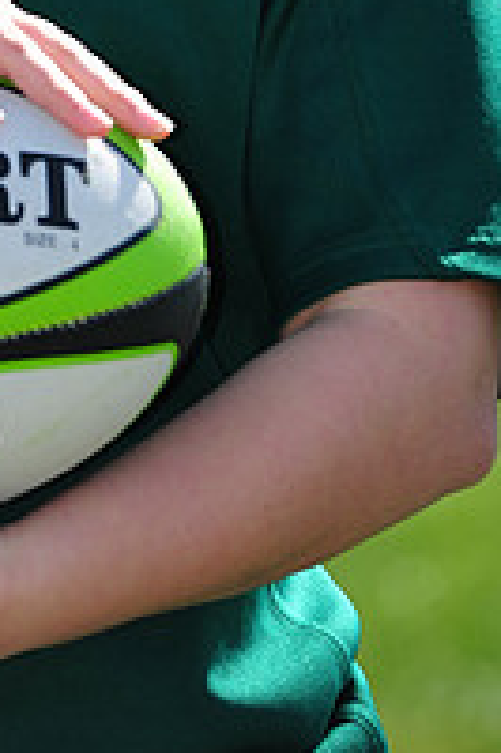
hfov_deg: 2.4
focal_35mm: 579
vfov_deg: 3.6
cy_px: -286
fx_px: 12107
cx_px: -94
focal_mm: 200
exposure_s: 1/800
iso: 200
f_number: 4.5
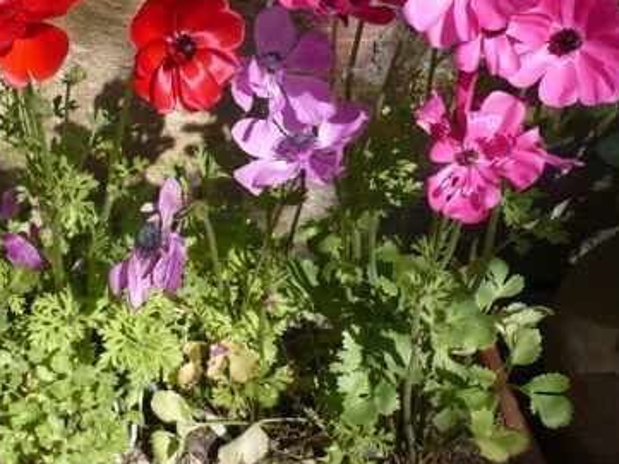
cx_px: 122
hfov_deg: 30.4
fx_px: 1109
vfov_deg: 23.3
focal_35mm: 62
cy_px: 96
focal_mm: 5.8
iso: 100
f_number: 2.8
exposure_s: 1/1000
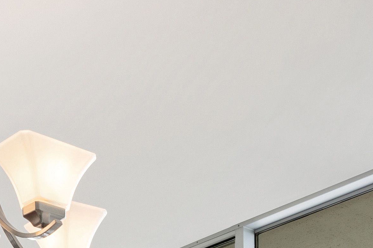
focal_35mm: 82
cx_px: 88
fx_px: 849
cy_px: 558
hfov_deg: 24.5
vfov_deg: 13.3
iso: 125
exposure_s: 1/25
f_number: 8
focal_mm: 16
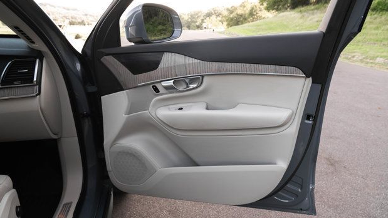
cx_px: 197
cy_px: 111
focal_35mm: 26
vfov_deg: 44.4
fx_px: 267
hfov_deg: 71.9
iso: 1000
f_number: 6.3
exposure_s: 1/200
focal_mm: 24
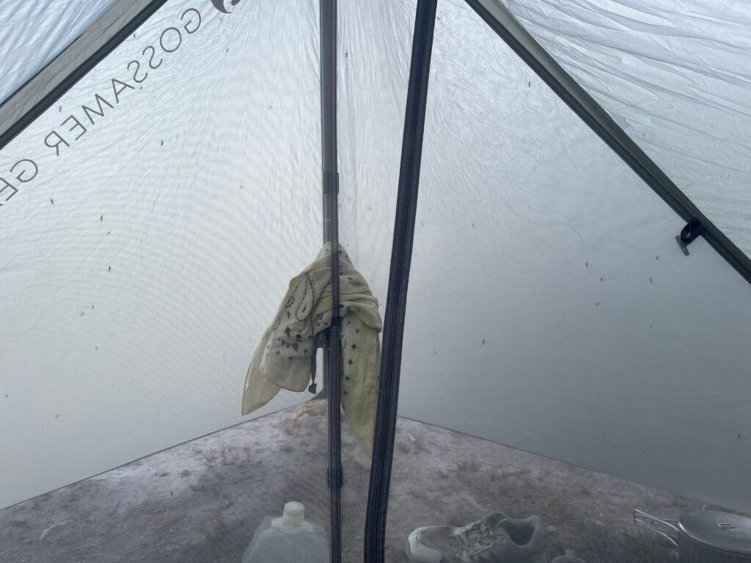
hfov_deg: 67.3
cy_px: 282
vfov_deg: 53.1
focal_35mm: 26
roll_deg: -0.7
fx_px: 564
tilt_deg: -3.8
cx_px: 376
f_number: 1.6
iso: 50
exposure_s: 1/121
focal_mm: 5.1
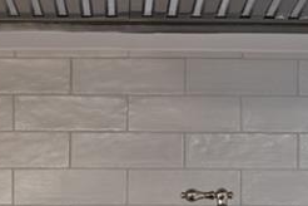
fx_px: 918
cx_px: 121
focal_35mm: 107
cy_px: 298
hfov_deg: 19.0
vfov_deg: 12.2
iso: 160
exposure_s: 1/2
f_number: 8
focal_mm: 11
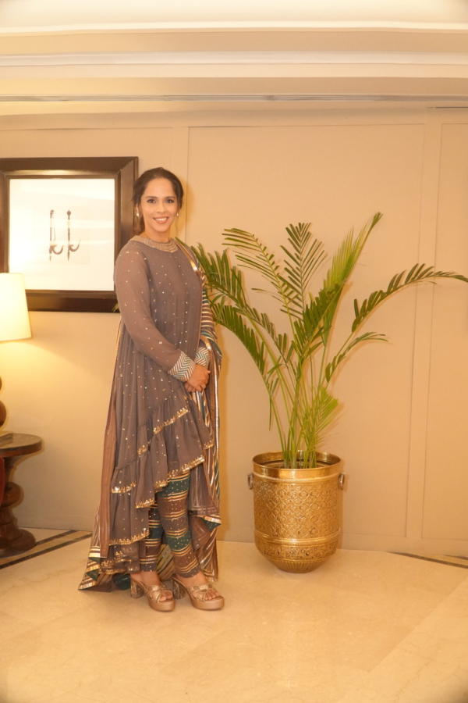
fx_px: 643
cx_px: 234
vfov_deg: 57.2
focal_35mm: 33
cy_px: 352
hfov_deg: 40.0
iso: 3200
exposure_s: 1/60
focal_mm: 22
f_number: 4
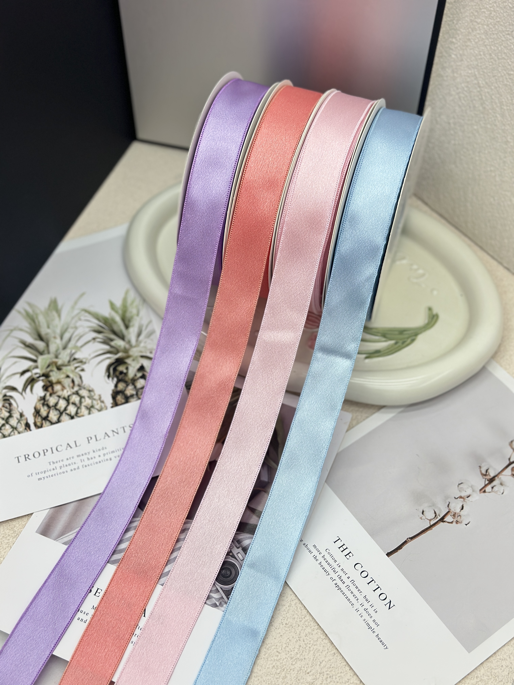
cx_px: 257
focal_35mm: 48
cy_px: 342
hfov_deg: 30.3
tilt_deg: -56.2
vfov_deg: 39.7
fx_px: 950
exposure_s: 1/205
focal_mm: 6.86
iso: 80
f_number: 1.78
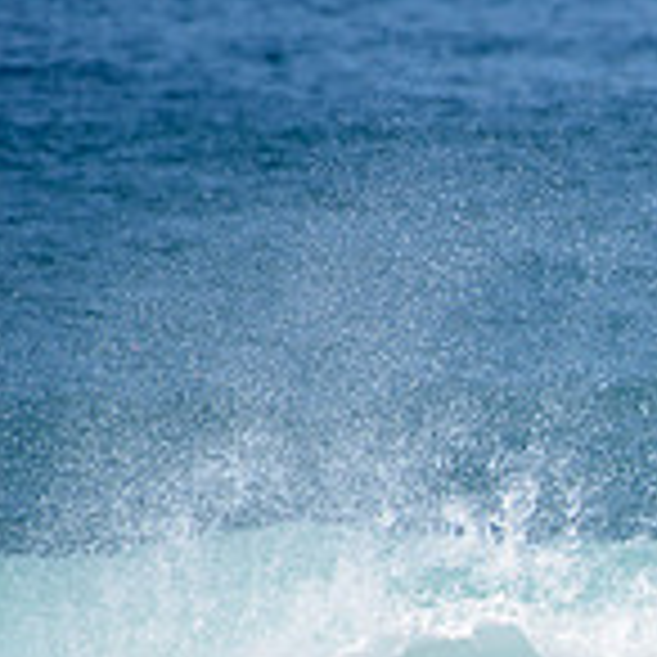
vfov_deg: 1.0
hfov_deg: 1.0
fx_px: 36246
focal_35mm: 1688
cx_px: 1282
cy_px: 754
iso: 250
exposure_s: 1/2500
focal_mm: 500
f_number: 6.3
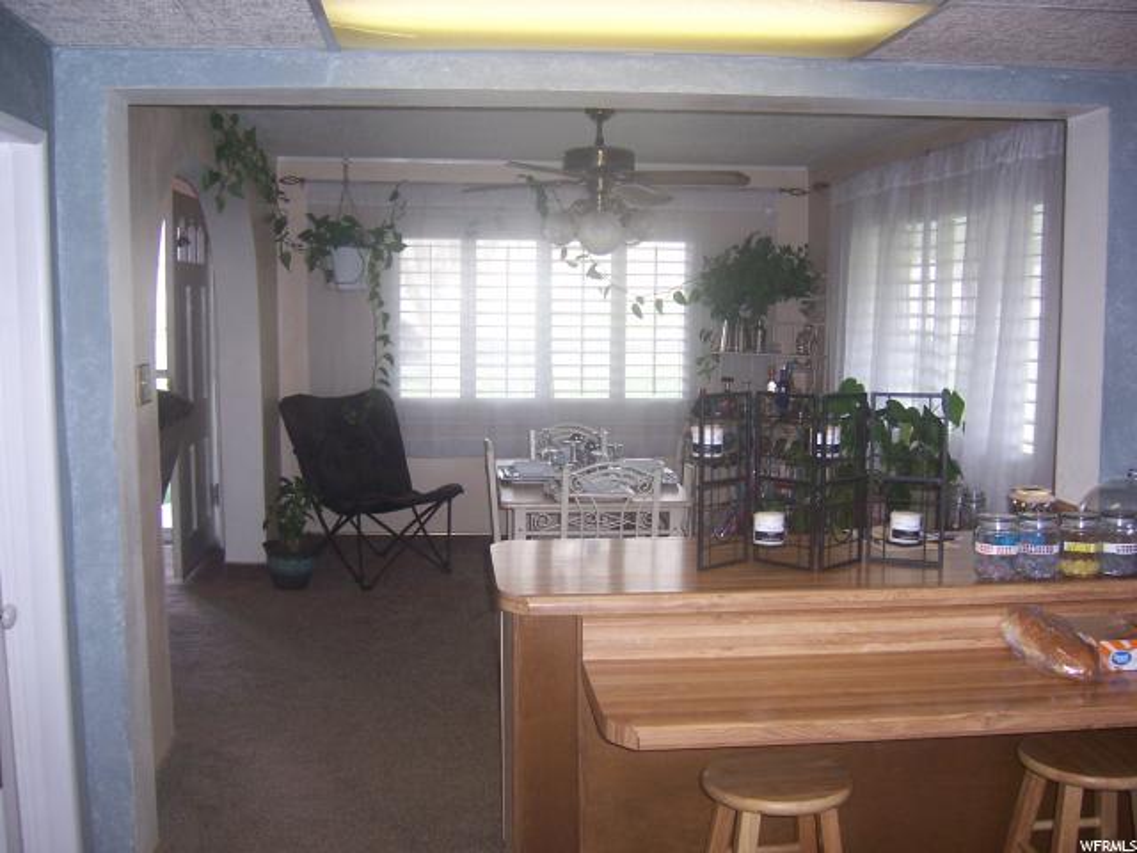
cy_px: 426
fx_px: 1182
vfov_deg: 39.7
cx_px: 568
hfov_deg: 51.4
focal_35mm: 36
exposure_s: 1/60
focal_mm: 6.2
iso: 125
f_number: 2.8
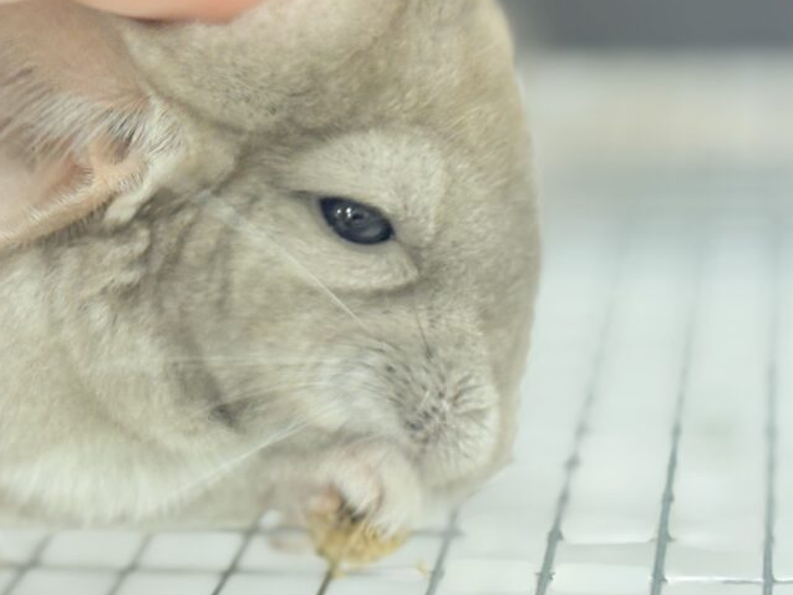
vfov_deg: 15.1
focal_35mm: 98
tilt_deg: -15.8
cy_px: 187
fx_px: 2245
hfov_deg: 20.0
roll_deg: +6.0
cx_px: 258
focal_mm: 5.96
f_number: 1.6
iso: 64
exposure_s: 1/50
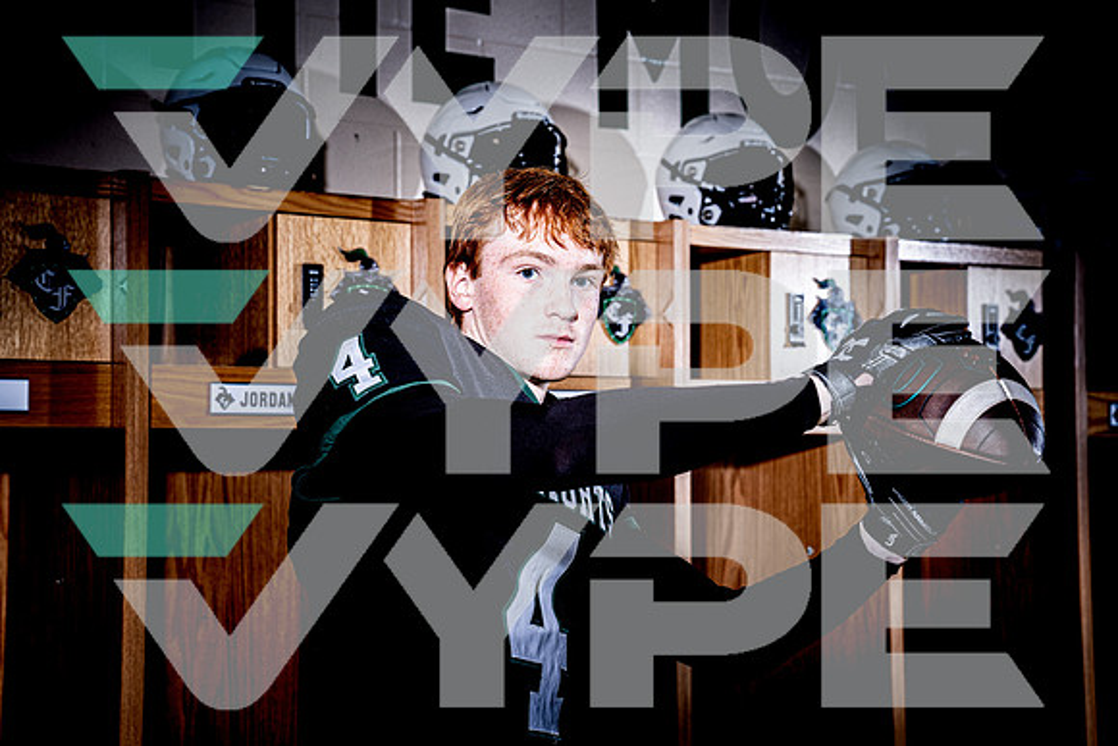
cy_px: 373
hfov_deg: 28.1
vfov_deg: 19.0
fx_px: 2231
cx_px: 559
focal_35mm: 72
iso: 100
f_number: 5.6
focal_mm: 70
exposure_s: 1/250
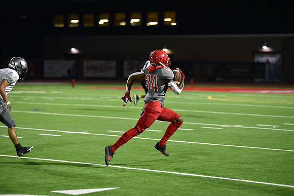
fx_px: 1307
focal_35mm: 160
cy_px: 98
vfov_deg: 8.6
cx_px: 147
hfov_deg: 12.8
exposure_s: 1/1000
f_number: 2.8
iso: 9000
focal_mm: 160
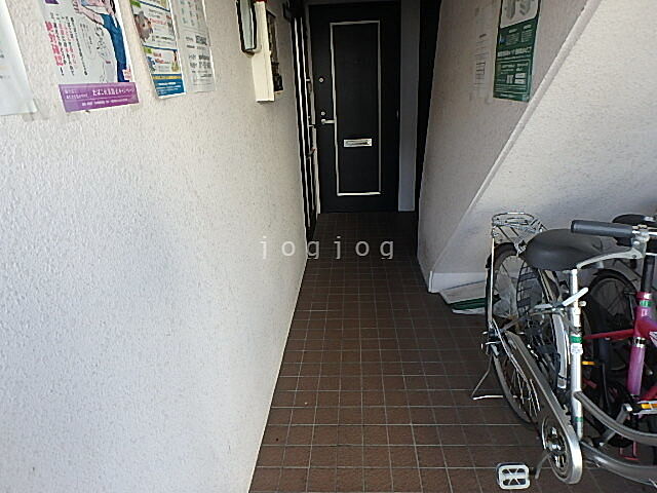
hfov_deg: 79.0
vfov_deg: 63.4
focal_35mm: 21
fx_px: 399
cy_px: 246
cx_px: 328
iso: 200
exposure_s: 1/60
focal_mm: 3.7
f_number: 3.5
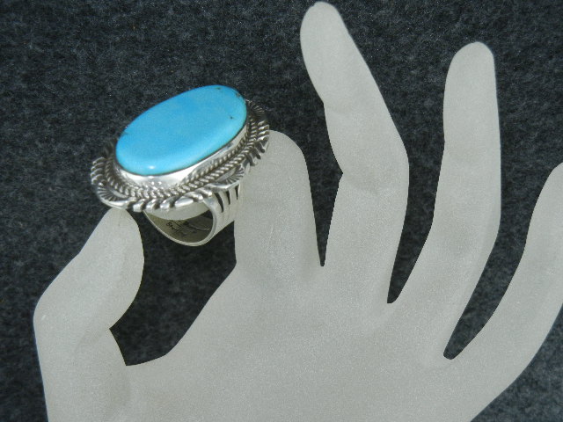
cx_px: 282
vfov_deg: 19.1
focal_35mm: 77
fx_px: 1252
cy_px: 211
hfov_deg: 25.3
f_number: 4.3
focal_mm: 13.9
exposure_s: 1/30
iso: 474
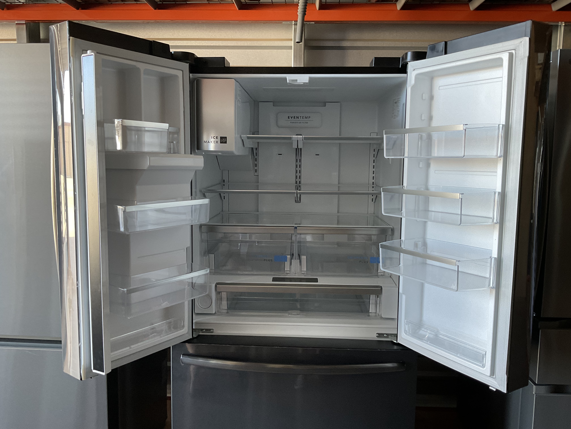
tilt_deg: -5.8
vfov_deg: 48.2
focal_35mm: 29
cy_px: 214
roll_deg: -1.2
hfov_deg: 61.7
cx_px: 286
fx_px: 478
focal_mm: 3
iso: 80
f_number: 1.8
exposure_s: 1/60
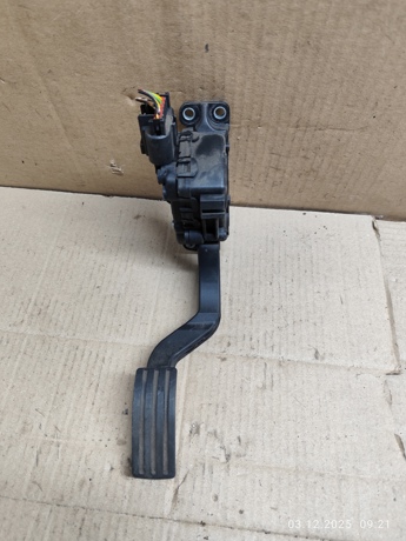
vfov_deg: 71.6
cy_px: 263
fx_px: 375
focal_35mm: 24
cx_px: 198
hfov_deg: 56.8
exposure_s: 1/100
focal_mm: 6.19
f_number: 1.65
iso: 400
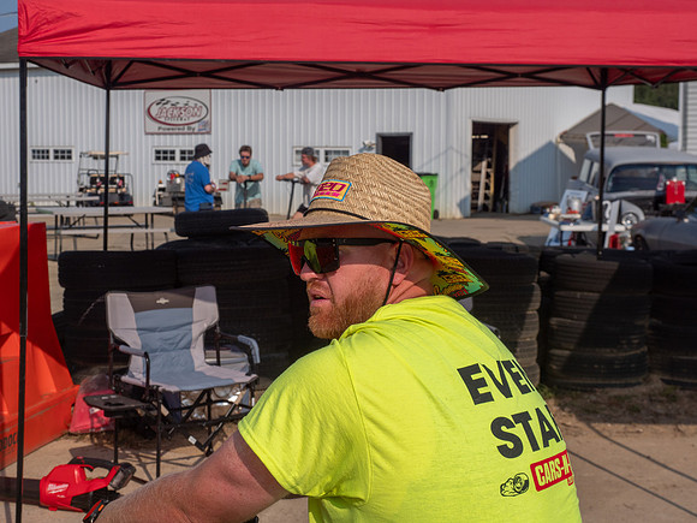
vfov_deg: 23.7
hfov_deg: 31.2
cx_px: 348
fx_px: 1248
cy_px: 262
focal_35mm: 62
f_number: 7.1
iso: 200
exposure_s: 1/1250
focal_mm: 31
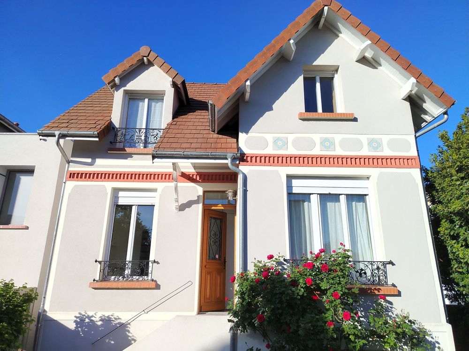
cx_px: 234
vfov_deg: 56.8
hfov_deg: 71.6
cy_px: 176
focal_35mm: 24
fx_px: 325
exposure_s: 1/1011
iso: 100
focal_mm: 5.25
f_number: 1.75
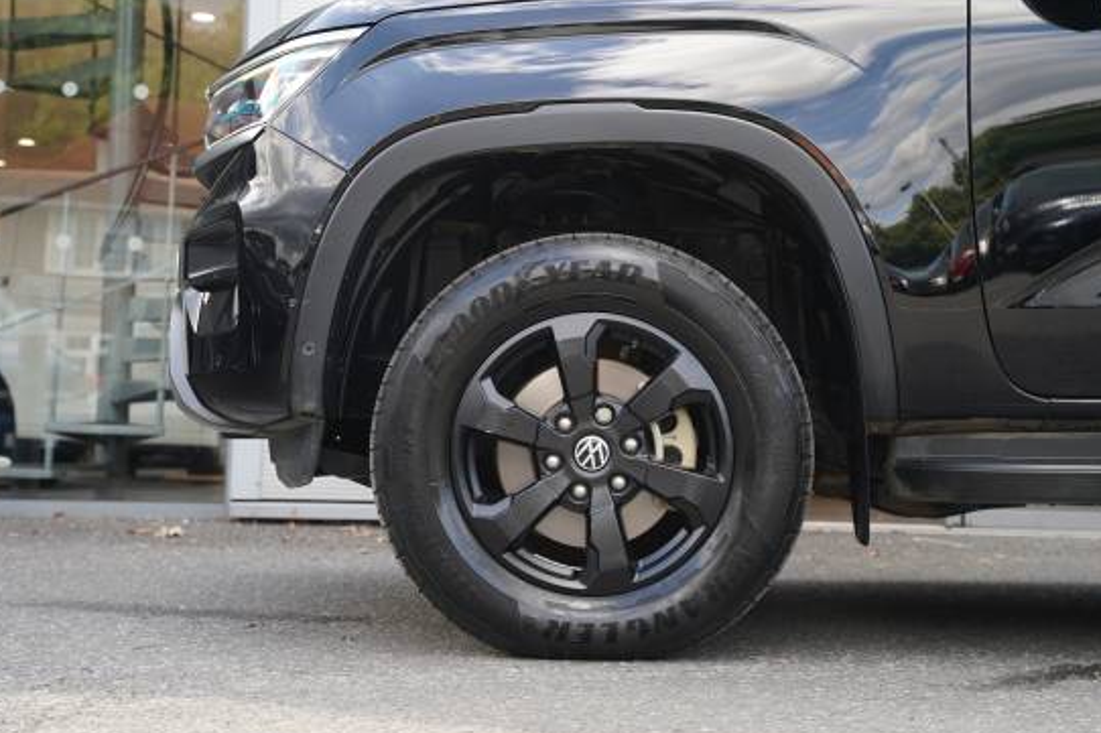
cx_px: 603
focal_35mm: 60
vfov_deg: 22.7
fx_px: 1829
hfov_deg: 33.5
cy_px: 319
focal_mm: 50.7
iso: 400
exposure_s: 1/160
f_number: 4
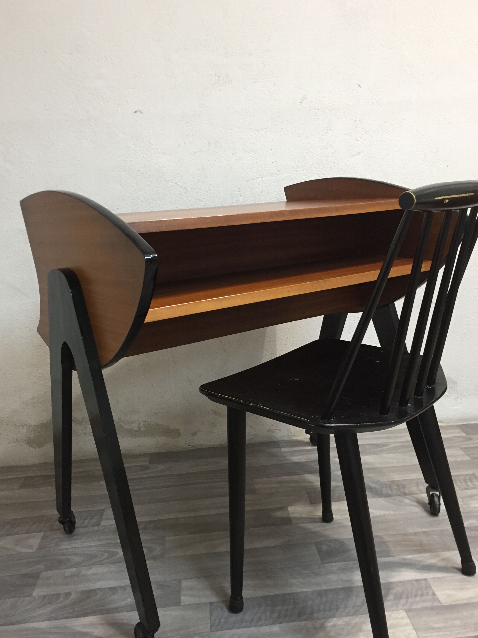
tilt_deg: -13.2
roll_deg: +3.4
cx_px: 252
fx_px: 589
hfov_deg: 44.1
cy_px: 335
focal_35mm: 32
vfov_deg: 56.8
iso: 200
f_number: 2.2
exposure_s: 1/33
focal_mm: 4.15
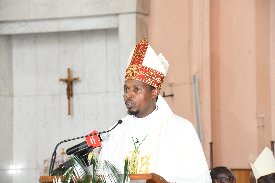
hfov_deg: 12.5
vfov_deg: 8.3
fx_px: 1260
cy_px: 92
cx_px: 138
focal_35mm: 165
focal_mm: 110
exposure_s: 1/100
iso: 3200
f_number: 9
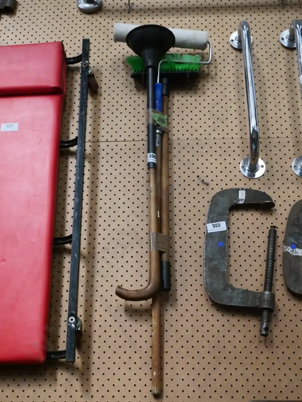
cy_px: 201
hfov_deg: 31.5
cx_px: 151
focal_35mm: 46
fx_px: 535
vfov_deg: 41.2
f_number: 5.6
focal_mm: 23
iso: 6400
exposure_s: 1/500
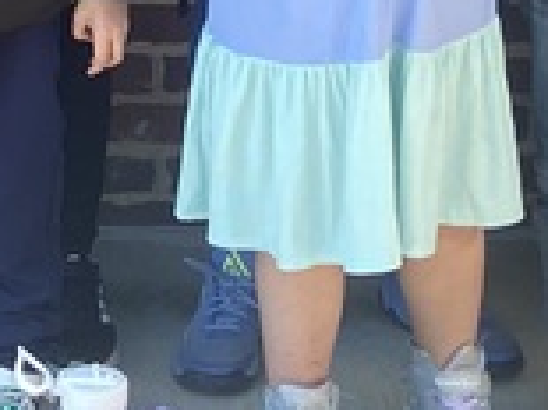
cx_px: 156
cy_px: -541
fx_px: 2721
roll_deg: -0.2
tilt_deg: -8.2
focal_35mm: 172
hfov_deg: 11.5
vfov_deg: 8.0
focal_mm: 4.25
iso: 32
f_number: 1.8
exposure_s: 1/259
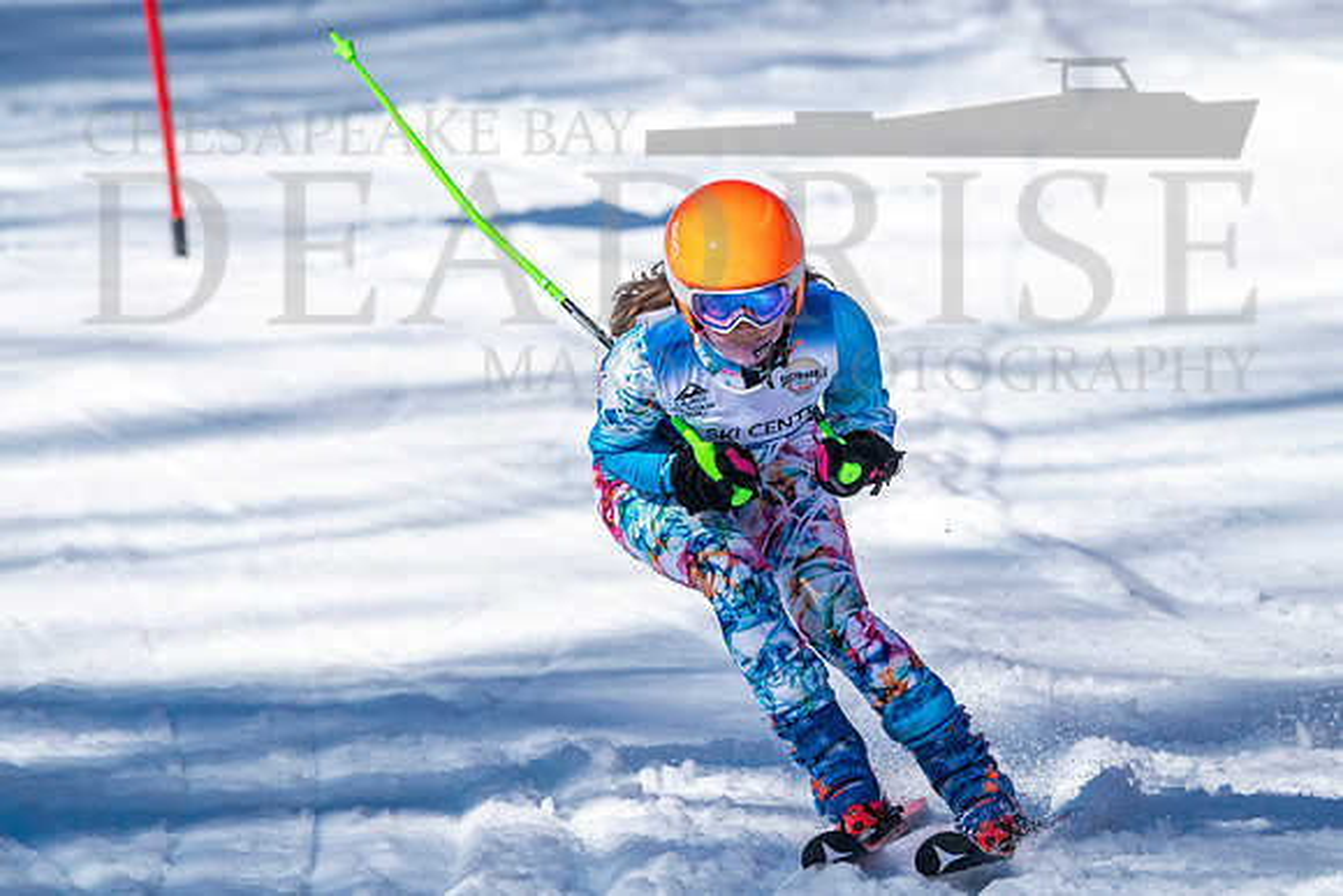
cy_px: 384
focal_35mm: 695
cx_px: 821
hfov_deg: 3.0
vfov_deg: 2.0
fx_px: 25950
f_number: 8
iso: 500
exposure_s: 1/2000
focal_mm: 560
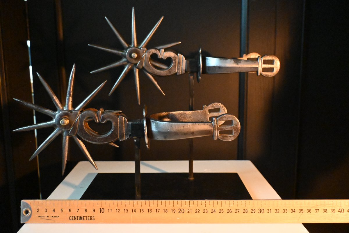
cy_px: 116
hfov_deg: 56.1
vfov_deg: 39.1
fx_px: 327
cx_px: 174
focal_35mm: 34
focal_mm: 22.5
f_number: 4
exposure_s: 1/50
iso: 12800
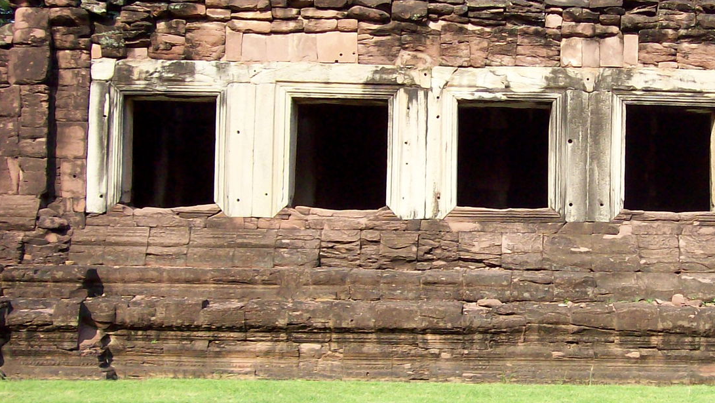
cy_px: 213
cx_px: 594
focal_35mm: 69
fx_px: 1308
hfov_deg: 29.7
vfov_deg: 17.5
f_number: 2.7
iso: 80
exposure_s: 1/792
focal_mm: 6
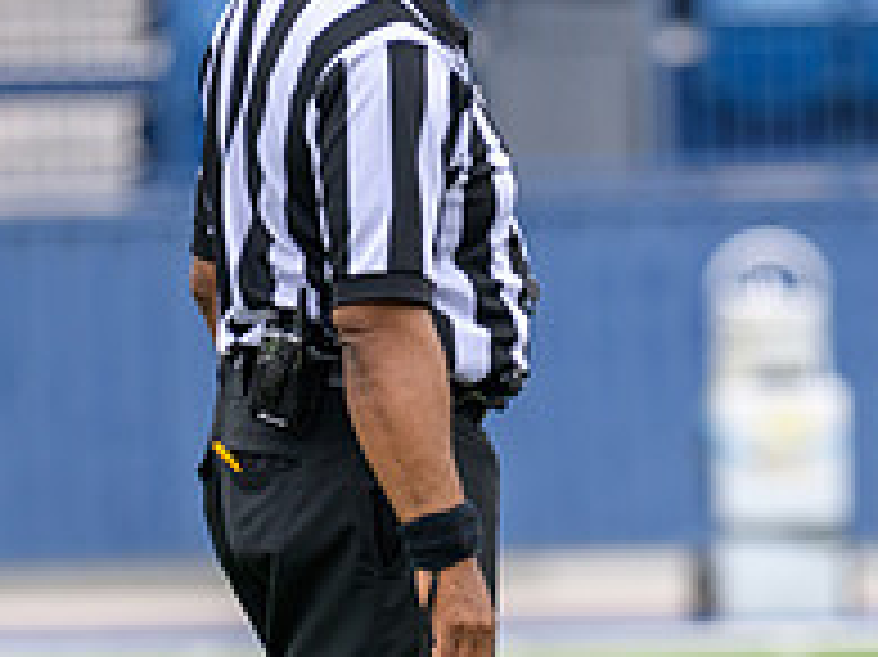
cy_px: 538
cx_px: 707
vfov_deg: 2.2
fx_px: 17389
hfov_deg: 2.9
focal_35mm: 686
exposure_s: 1/1250
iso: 250
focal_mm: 240
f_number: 2.8
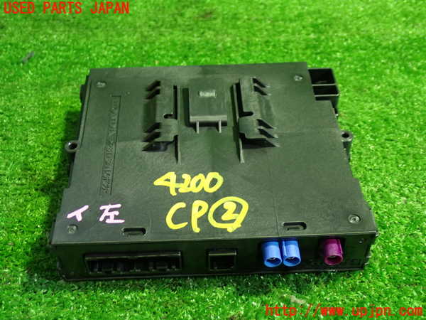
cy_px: 160
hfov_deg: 40.4
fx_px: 578
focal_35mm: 47
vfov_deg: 30.9
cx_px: 213
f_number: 3.1
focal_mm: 8.4
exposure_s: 1/40
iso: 800
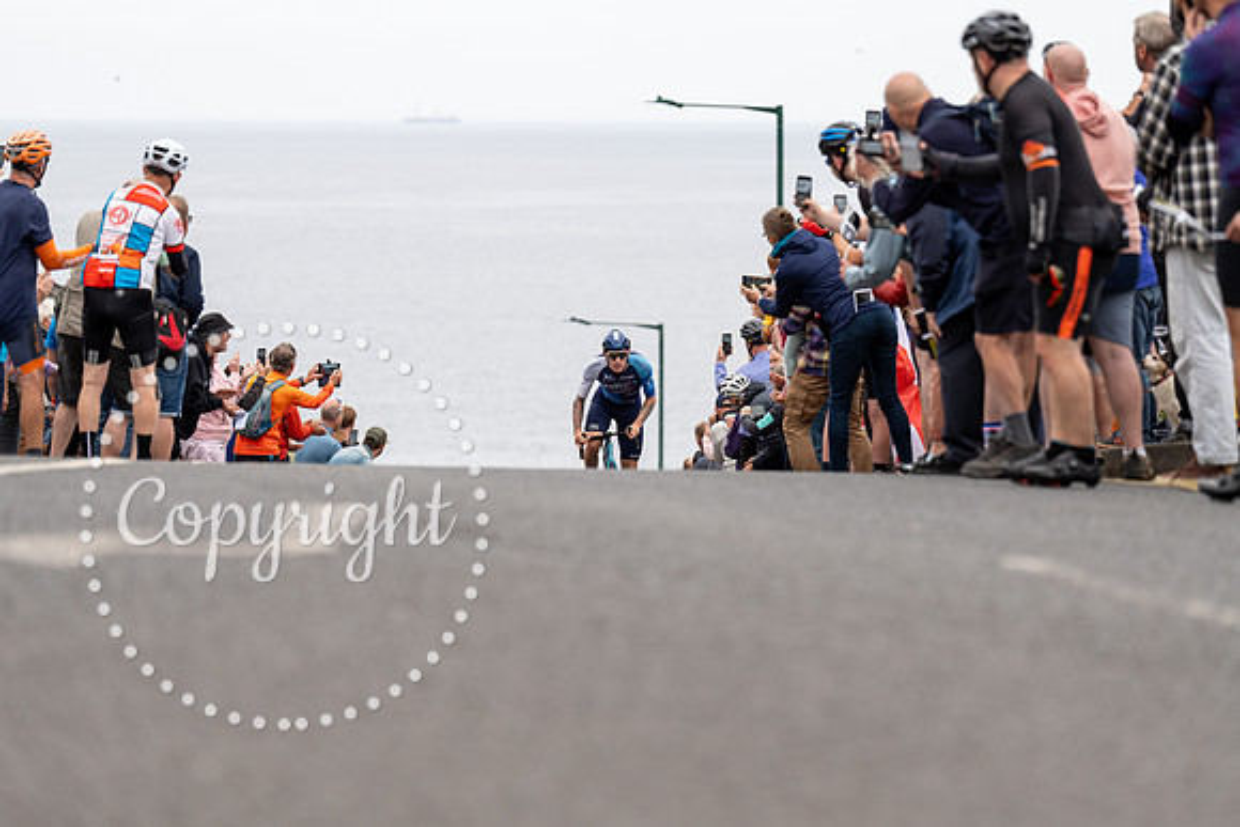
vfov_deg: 8.2
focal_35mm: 167
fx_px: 5753
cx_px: 620
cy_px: 414
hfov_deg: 12.3
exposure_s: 1/1000
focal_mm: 167
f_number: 3.5
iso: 320
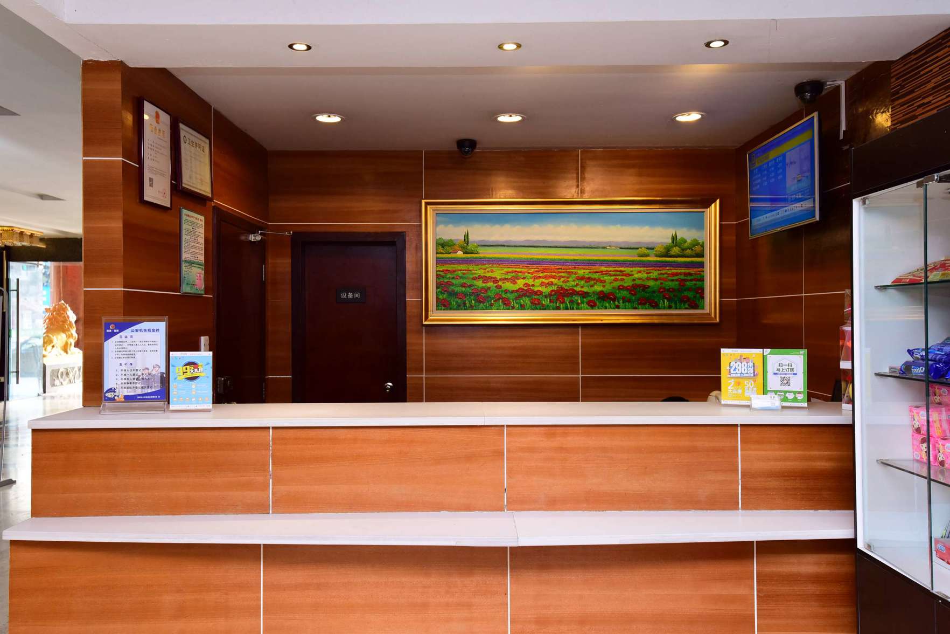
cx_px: 475
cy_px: 317
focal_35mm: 30
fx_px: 792
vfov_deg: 43.6
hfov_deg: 61.9
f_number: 6.3
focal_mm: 30
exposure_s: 1/60
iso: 1000
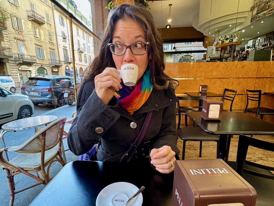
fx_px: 111
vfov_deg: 85.7
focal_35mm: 14
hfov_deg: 102.1
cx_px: 137
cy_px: 103
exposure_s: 1/64
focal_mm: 2.2
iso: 320
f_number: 2.2
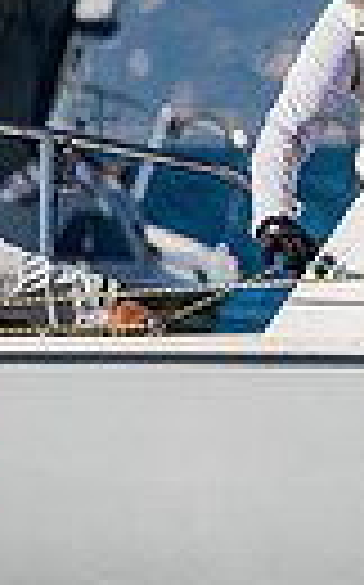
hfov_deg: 1.1
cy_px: -199
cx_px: 916
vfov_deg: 1.7
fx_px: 19121
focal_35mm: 1202
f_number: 5
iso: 400
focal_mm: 210
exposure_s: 1/5000
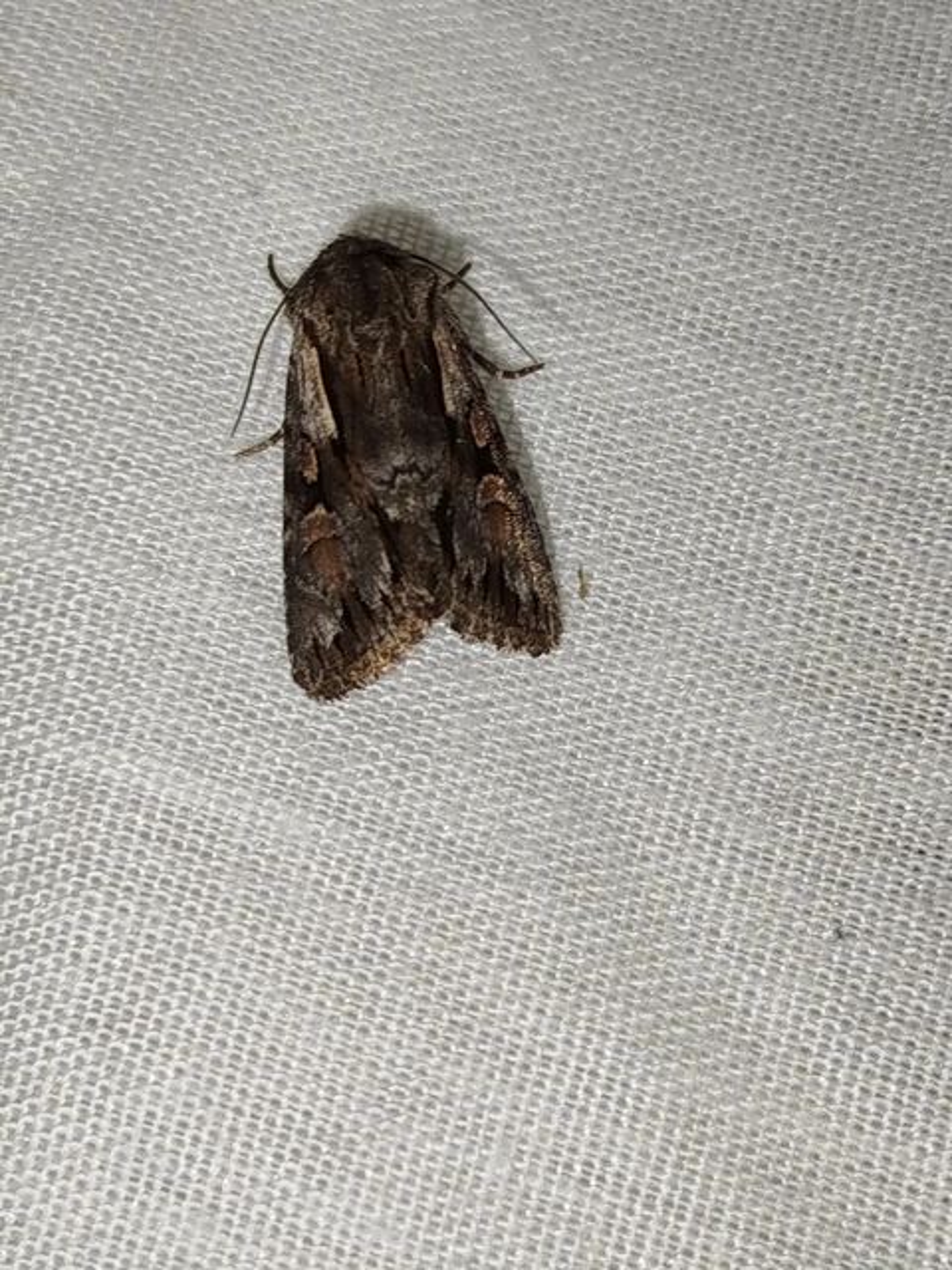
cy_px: 635
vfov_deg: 26.3
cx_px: 476
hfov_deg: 19.9
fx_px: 2714
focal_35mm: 74
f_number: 1.7
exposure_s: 1/50
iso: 64
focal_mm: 5.31
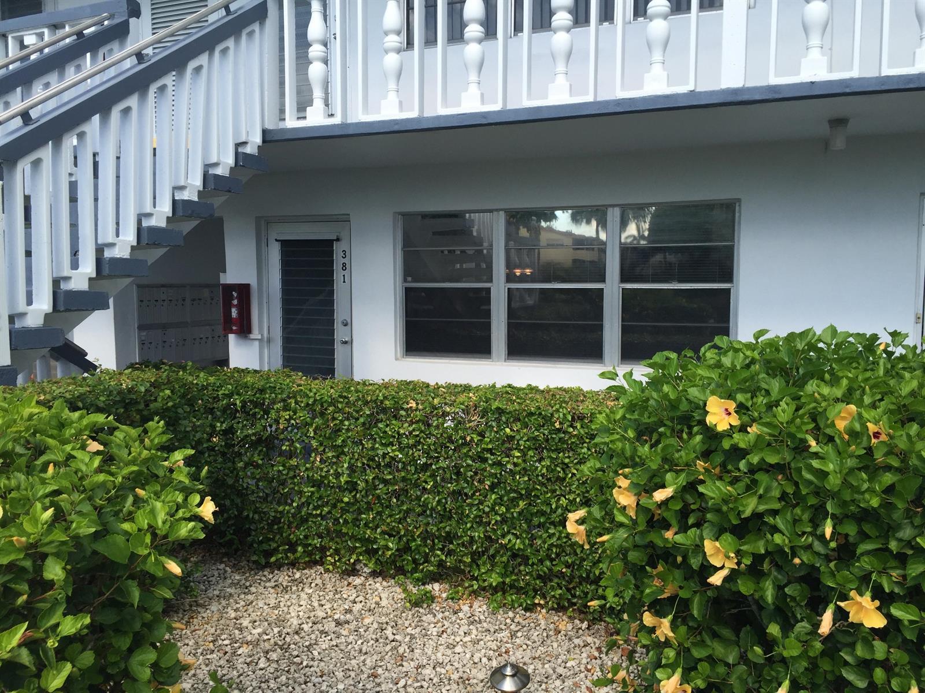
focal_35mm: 29
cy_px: 346
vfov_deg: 48.2
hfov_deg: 61.7
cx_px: 462
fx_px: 775
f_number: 2.2
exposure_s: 1/628
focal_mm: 4.15
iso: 32
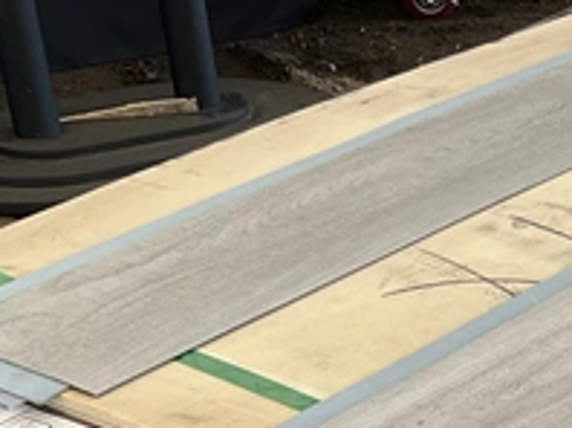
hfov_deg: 17.2
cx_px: 650
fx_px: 1815
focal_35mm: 110
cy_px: 765
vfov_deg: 12.3
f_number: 1.8
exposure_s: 1/144
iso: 20
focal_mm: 3
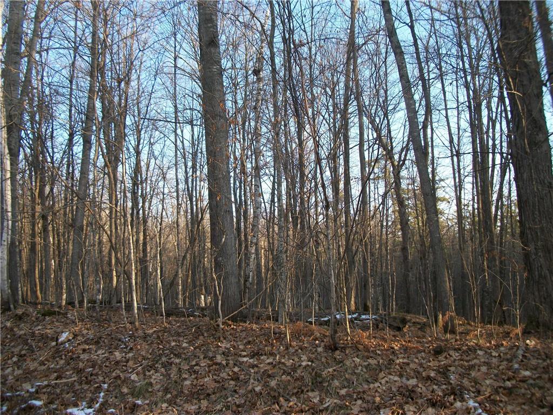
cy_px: 208
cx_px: 276
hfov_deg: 56.8
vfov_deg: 44.2
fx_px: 511
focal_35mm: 32
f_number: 2.9
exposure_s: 1/160
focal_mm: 5.7
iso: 80
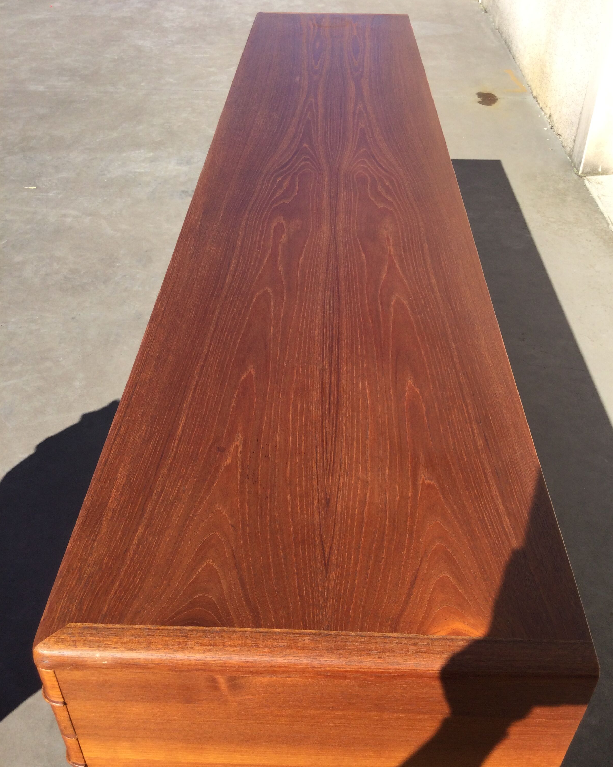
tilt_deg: -38.9
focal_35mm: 33
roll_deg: -1.3
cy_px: 400
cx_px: 312
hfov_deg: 44.5
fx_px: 748
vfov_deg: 54.2
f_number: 2.4
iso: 25
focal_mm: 3.3
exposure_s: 1/741
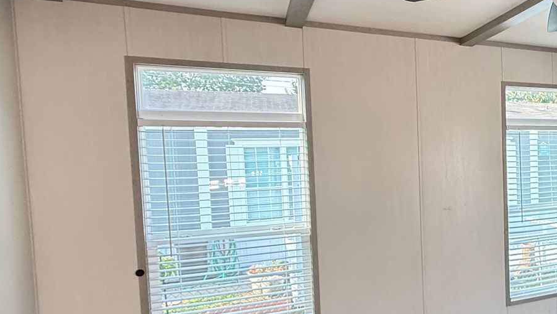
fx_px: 502
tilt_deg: -2.7
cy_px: 190
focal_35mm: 34
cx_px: 535
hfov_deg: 49.3
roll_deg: +0.1
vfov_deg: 34.5
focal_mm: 2.22
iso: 200
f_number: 2.2
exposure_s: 1/99
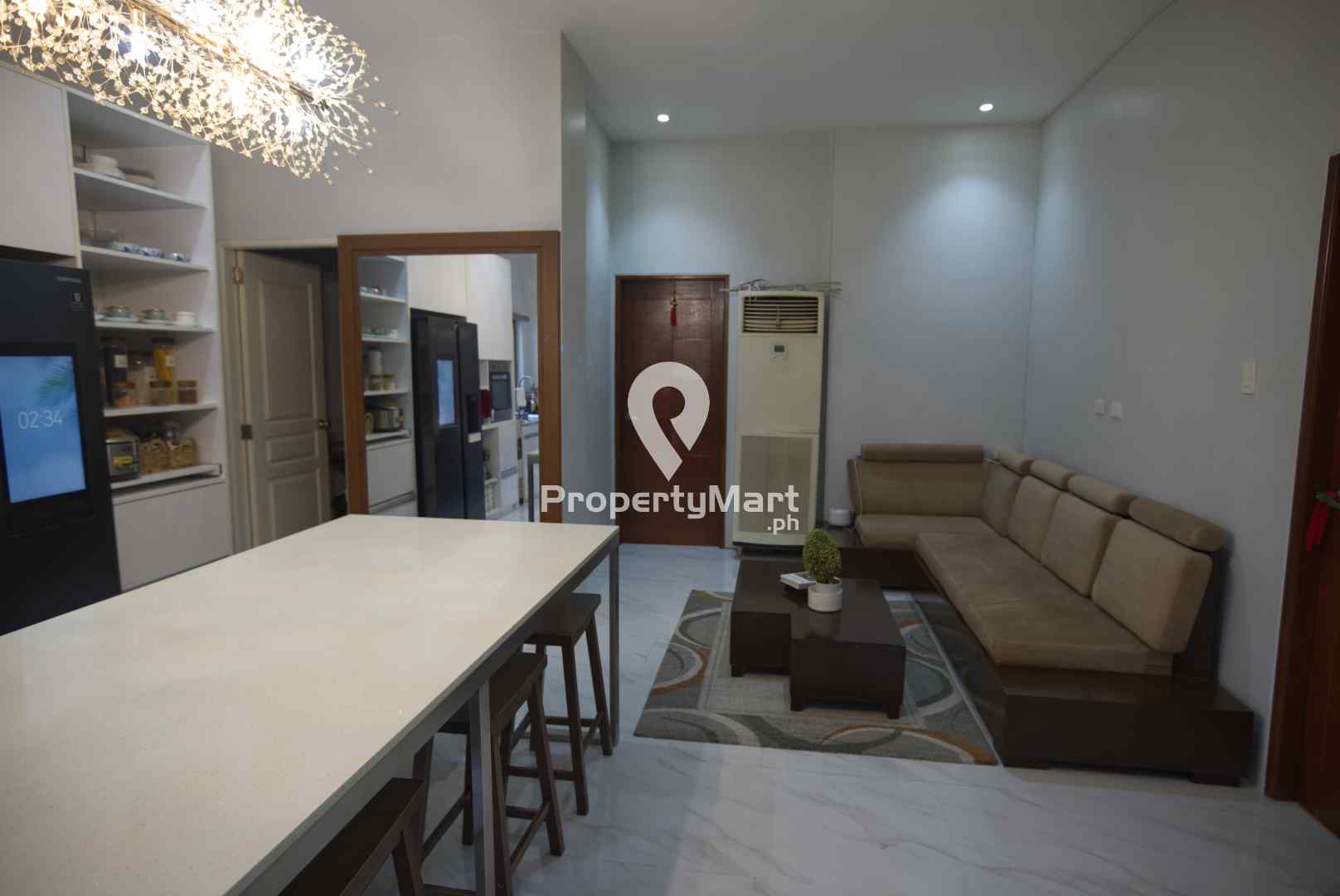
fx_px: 726
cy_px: 448
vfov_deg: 63.3
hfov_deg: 85.4
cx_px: 670
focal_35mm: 20
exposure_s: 1/30
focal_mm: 13
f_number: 2
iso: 100
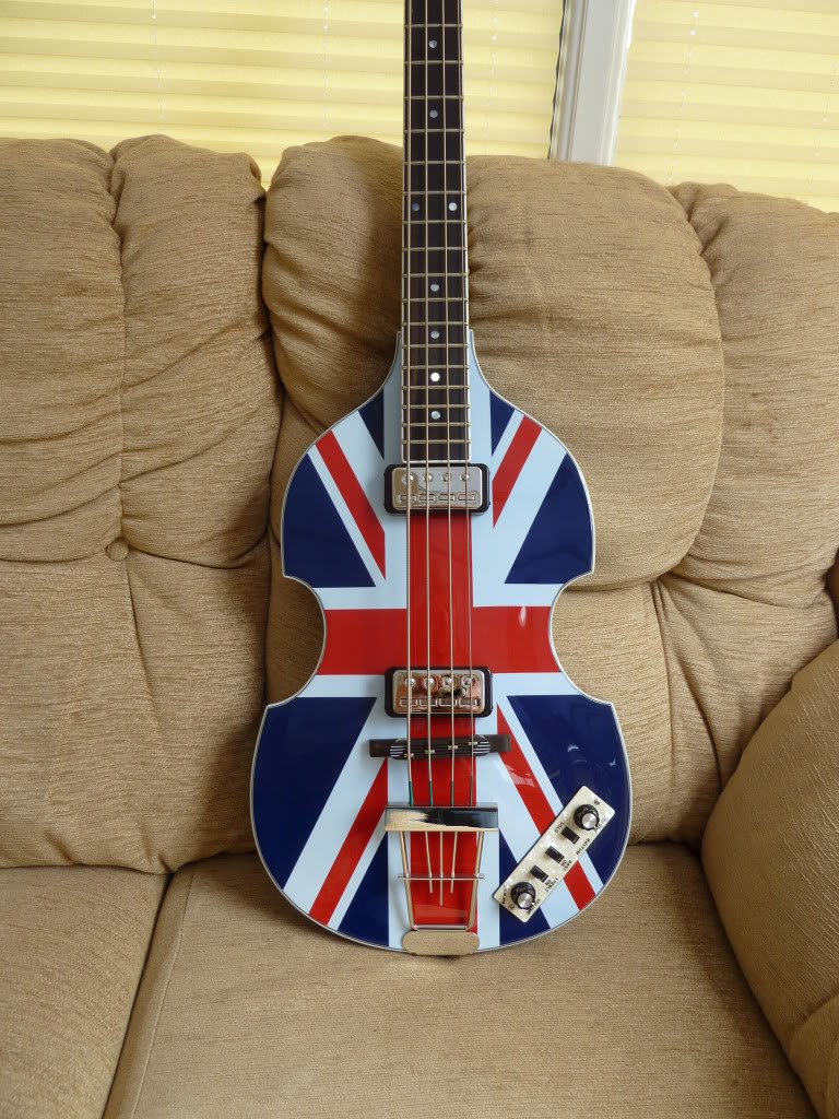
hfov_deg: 54.9
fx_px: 808
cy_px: 560
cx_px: 420
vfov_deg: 69.4
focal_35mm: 25
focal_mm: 4.1
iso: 80
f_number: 3.3
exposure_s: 1/100
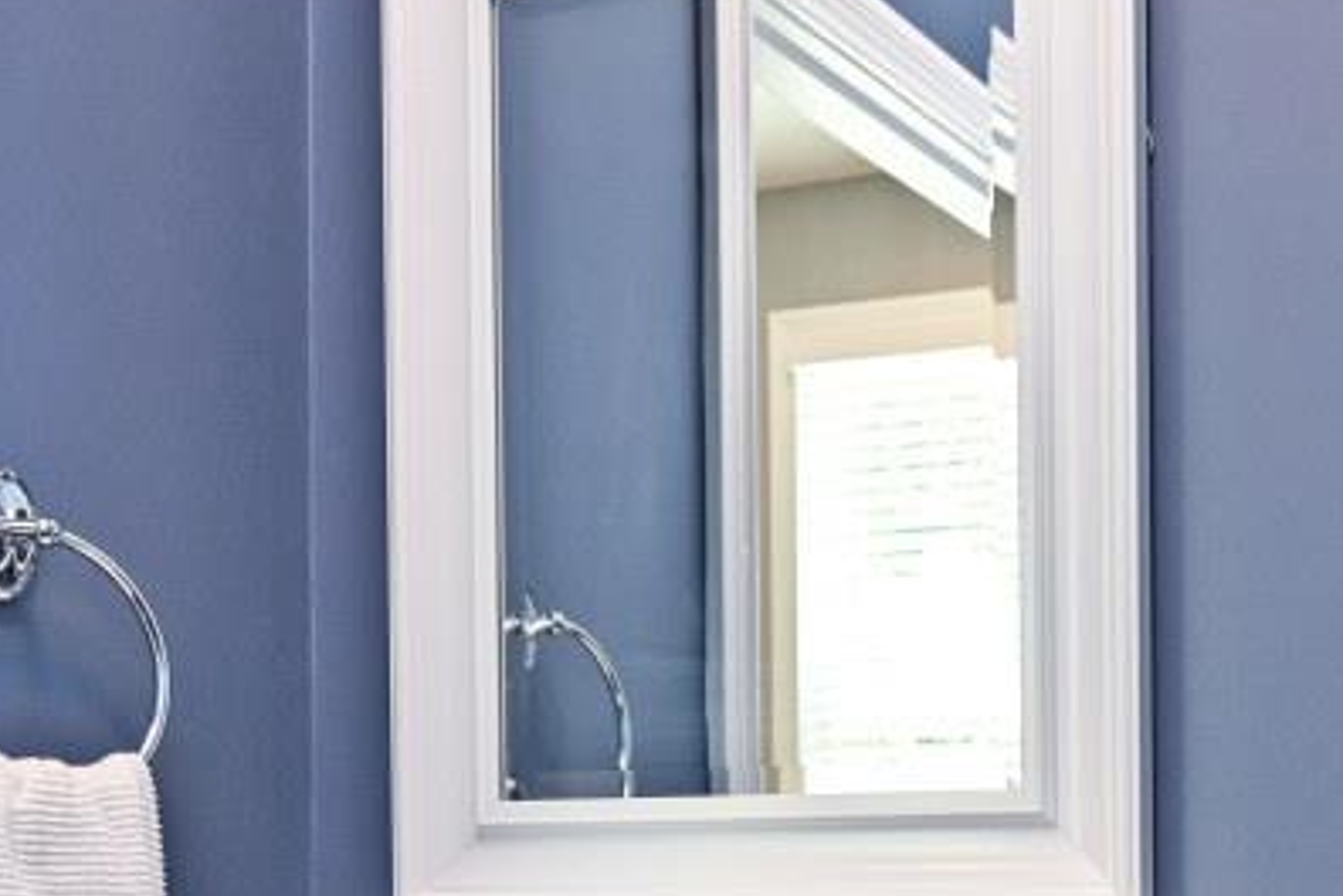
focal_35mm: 53
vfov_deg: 24.4
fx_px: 1977
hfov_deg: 35.5
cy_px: 893
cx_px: 1187
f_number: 4
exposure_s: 1/60
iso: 450
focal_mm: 14
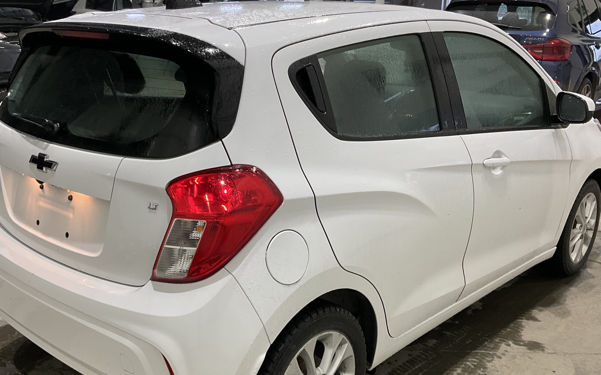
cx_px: 286
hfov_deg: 48.2
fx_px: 672
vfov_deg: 31.2
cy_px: 225
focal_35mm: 41
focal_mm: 3
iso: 50
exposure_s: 1/60
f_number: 1.8
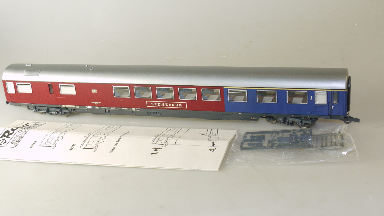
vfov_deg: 21.1
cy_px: 113
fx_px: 580
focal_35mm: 57
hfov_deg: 36.6
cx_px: 179
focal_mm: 17
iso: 100
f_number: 8
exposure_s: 1/13
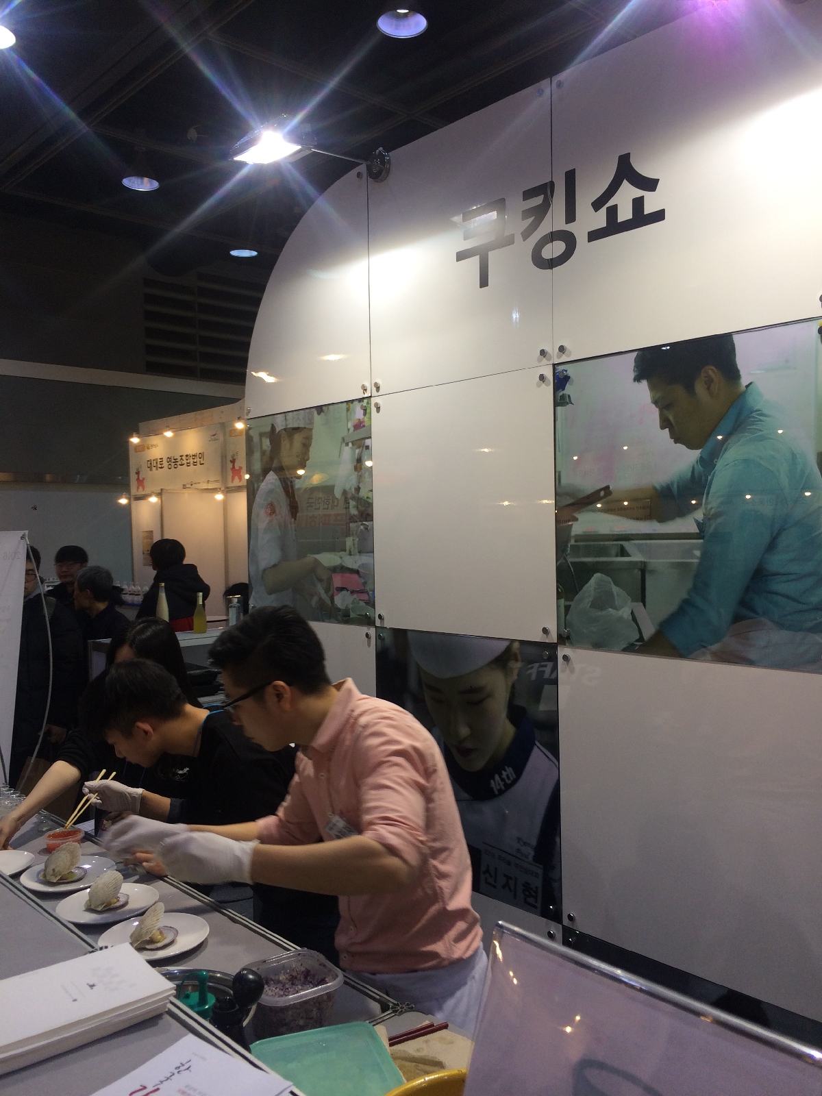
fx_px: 918
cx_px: 411
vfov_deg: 61.7
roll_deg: +1.4
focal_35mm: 29
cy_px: 548
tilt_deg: -1.7
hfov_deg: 48.2
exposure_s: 1/60
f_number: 2.2
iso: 50
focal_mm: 4.15
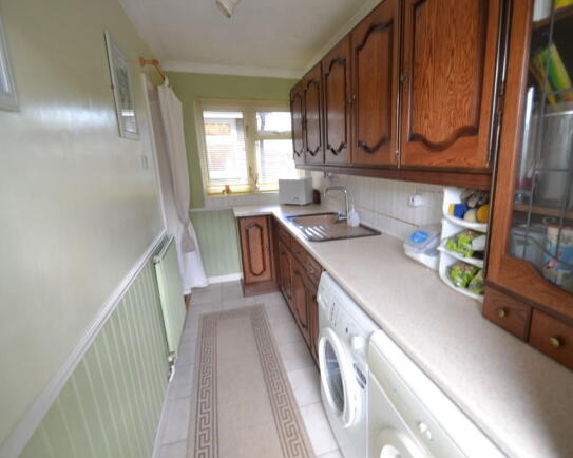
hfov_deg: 89.4
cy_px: 230
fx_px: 288
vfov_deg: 76.9
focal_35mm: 17
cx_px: 312
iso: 200
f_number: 3.5
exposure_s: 1/10
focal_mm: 10
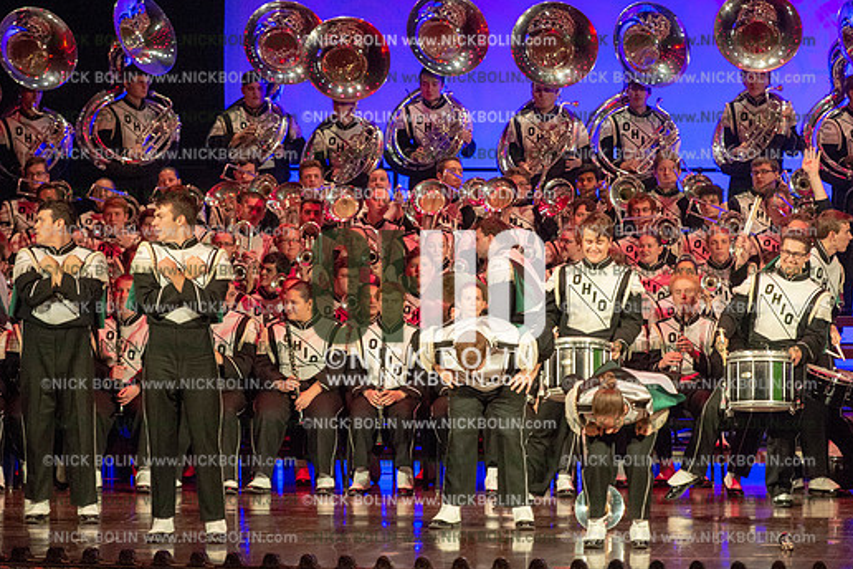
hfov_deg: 8.7
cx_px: 428
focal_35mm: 236
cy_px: 308
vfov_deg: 5.8
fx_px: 5591
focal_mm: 210
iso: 8000
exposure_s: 1/320
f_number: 5.6
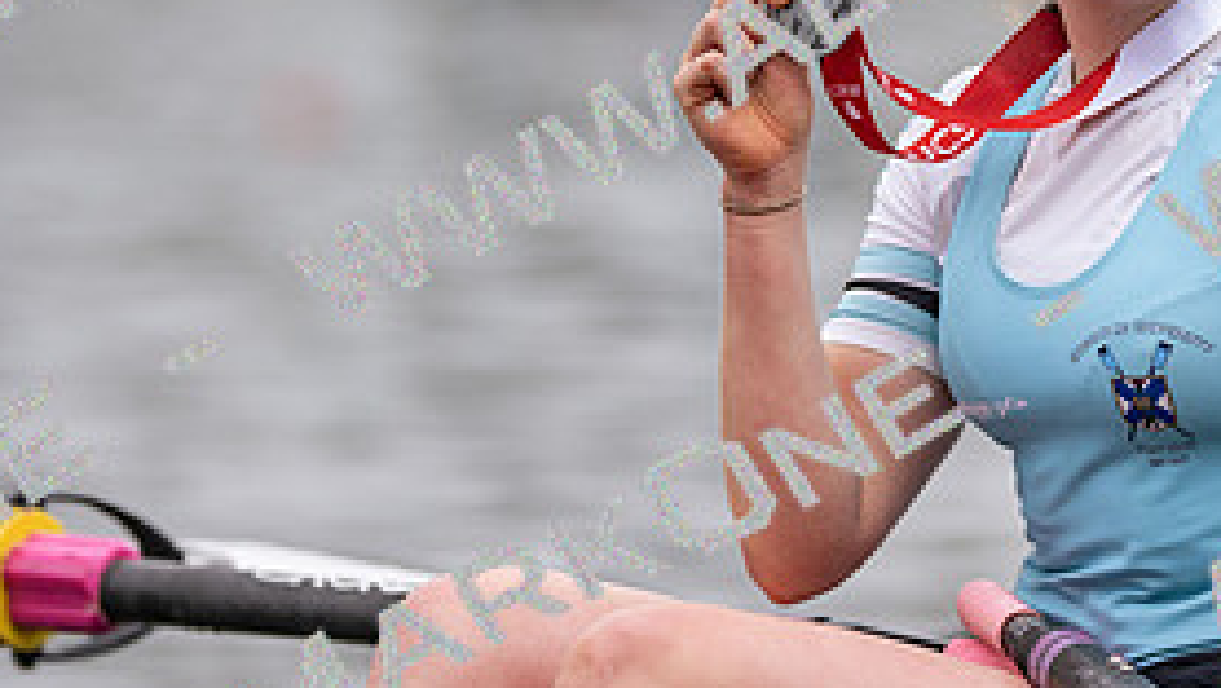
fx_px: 9586
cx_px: 833
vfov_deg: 4.1
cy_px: 333
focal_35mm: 296
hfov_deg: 7.3
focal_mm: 135
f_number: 1.8
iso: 64
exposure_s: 1/2000
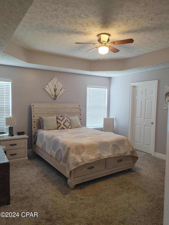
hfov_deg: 53.1
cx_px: 84
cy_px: 112
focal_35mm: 26
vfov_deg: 67.3
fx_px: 169
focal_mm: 5.58
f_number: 1.8
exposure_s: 1/40
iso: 150
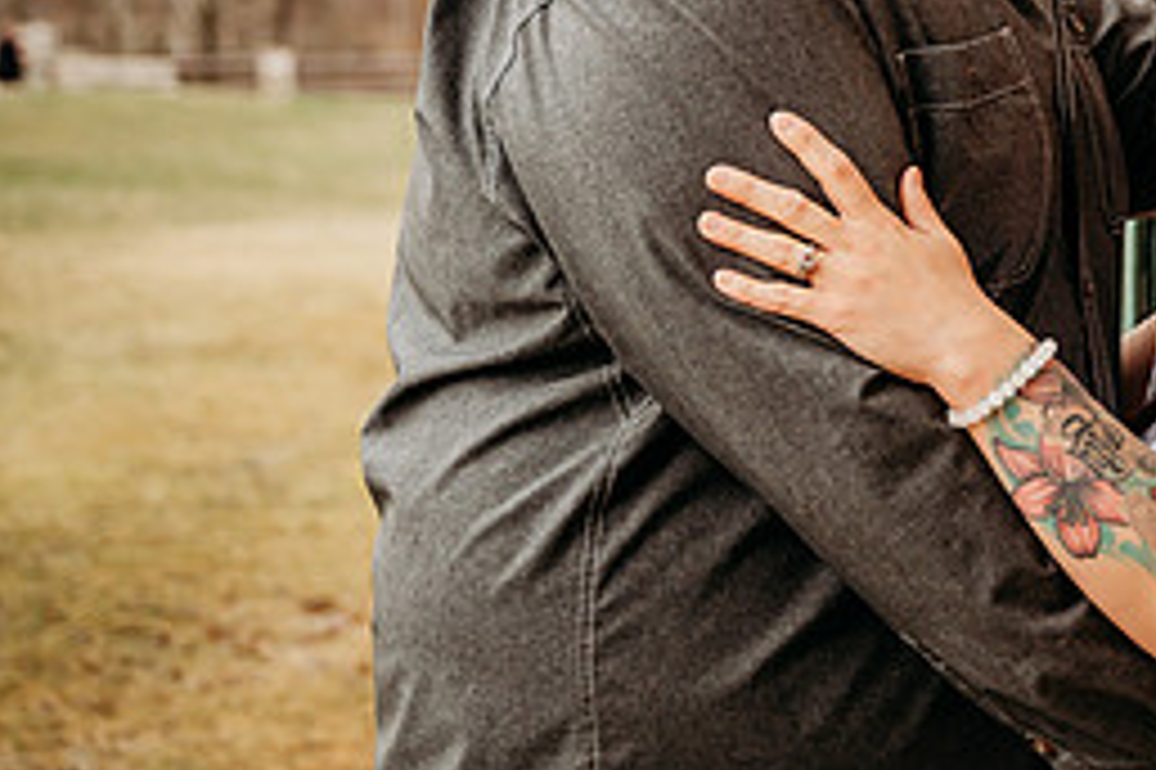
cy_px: 74
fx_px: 3915
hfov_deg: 16.5
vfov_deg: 11.2
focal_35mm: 122
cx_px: 1152
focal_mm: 54
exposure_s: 1/250
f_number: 3.5
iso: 320
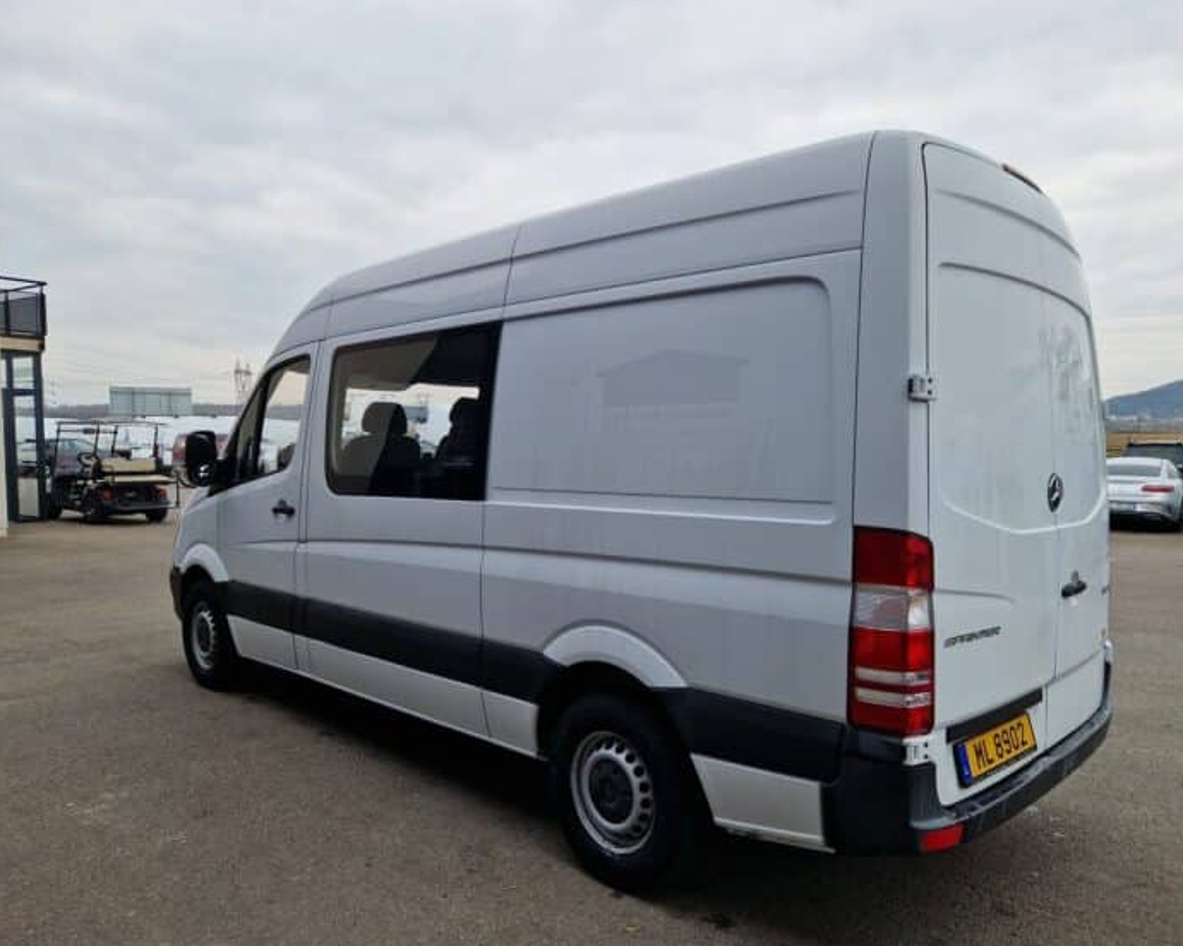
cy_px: 487
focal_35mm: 25
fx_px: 875
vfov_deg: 56.8
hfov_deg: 67.9
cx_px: 653
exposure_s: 1/1477
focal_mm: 5.4
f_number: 1.8
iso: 50
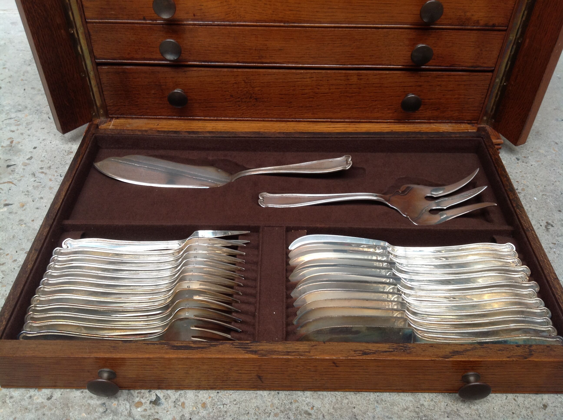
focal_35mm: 35
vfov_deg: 40.6
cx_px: 282
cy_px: 210
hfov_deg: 52.7
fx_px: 568
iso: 80
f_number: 2.4
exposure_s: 1/15
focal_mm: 4.28
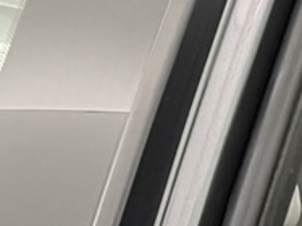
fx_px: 1613
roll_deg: +0.5
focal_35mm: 185
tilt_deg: -16.1
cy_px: 696
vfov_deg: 7.1
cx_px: 1105
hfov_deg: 7.9
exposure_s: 1/33
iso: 800
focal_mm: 6.76
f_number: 1.78
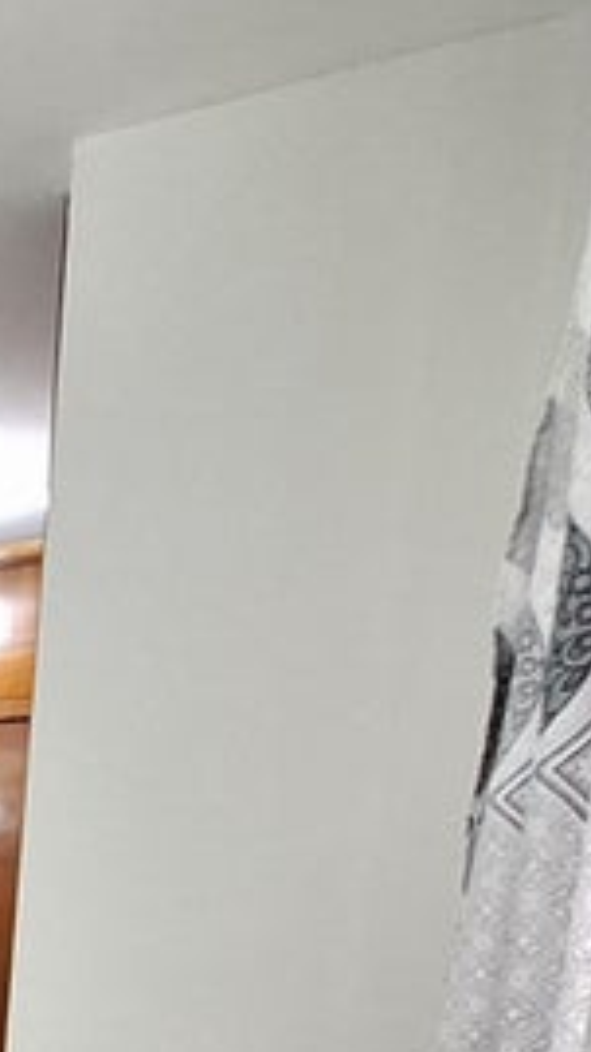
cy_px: 1201
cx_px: -550
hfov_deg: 18.6
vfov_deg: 37.0
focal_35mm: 45
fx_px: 1256
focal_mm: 1.74
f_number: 2.2
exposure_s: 1/24
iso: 400
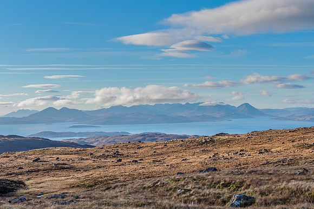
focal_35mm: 56
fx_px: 490
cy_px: 110
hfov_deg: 35.5
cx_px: 157
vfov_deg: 24.1
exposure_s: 1/500
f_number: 6.3
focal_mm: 27
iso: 200
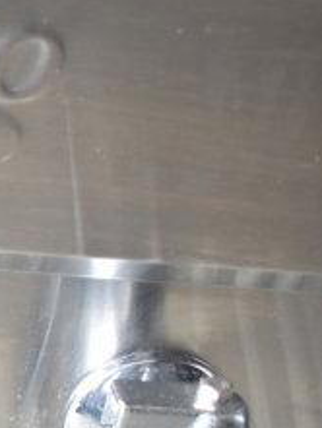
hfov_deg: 13.3
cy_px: 280
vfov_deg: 19.7
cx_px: -268
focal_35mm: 99
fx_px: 1231
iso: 560
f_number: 4
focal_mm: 25
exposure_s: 1/40
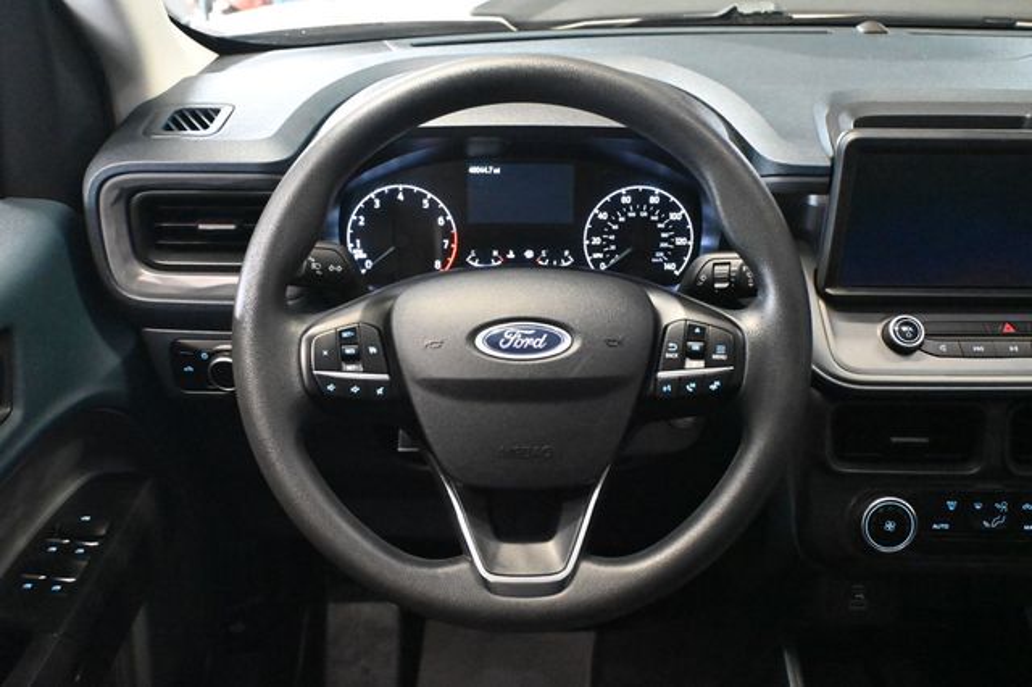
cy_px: 344
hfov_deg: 52.2
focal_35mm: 37
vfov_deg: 36.1
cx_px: 516
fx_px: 1053
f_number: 4.2
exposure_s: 1/60
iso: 12800
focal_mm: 24.5
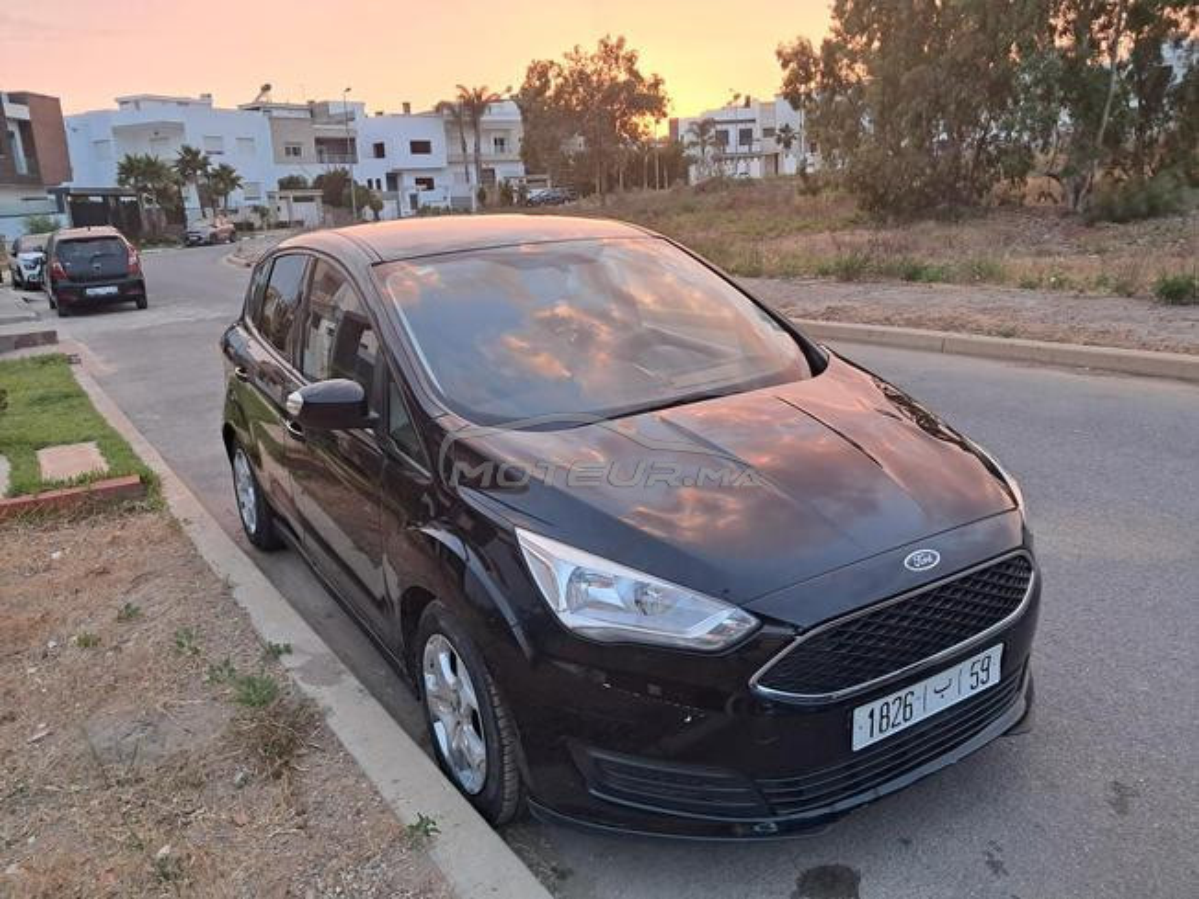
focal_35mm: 27
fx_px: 935
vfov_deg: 51.4
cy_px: 450
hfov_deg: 65.3
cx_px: 600
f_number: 1.8
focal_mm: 4
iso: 250
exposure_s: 1/50
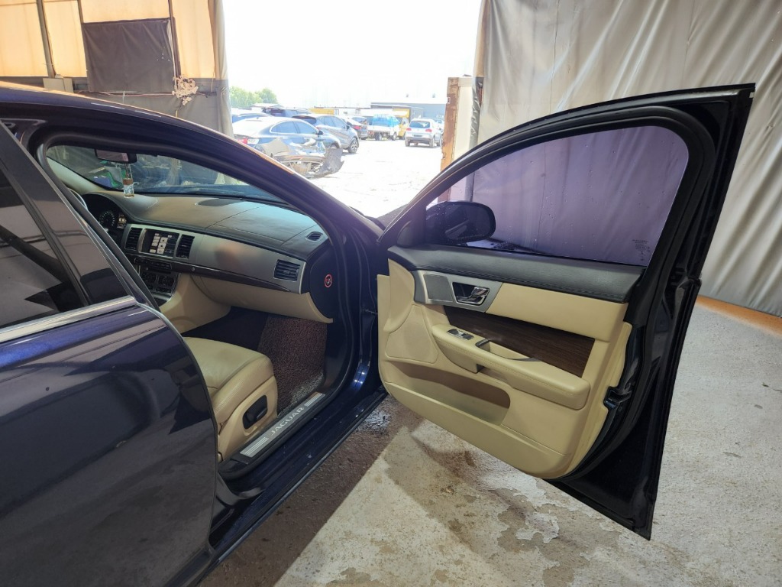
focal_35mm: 23
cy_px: 294
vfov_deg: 58.9
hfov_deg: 73.9
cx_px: 391
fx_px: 520
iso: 160
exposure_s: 1/182
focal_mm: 5.4
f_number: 1.8
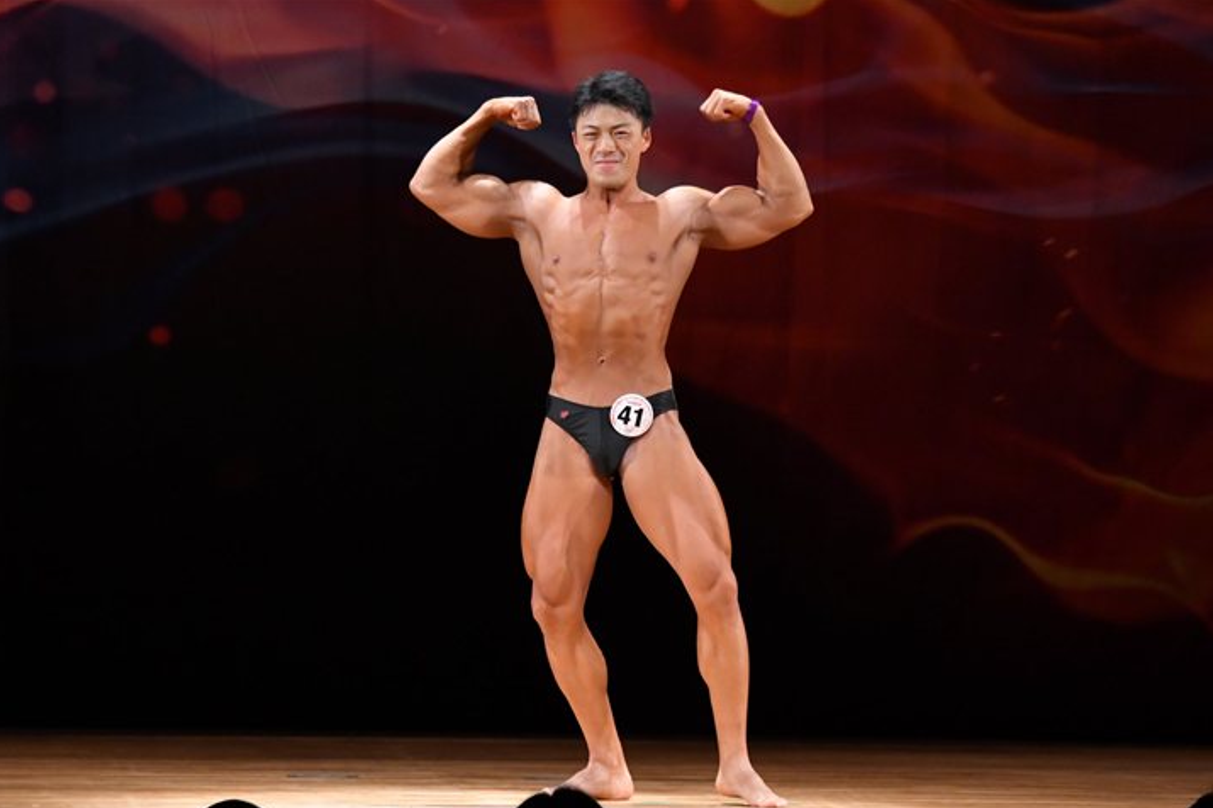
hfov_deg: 7.9
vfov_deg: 5.3
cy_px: 435
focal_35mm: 260
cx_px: 622
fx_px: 8756
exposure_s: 1/400
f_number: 5.6
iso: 4000
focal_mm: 160
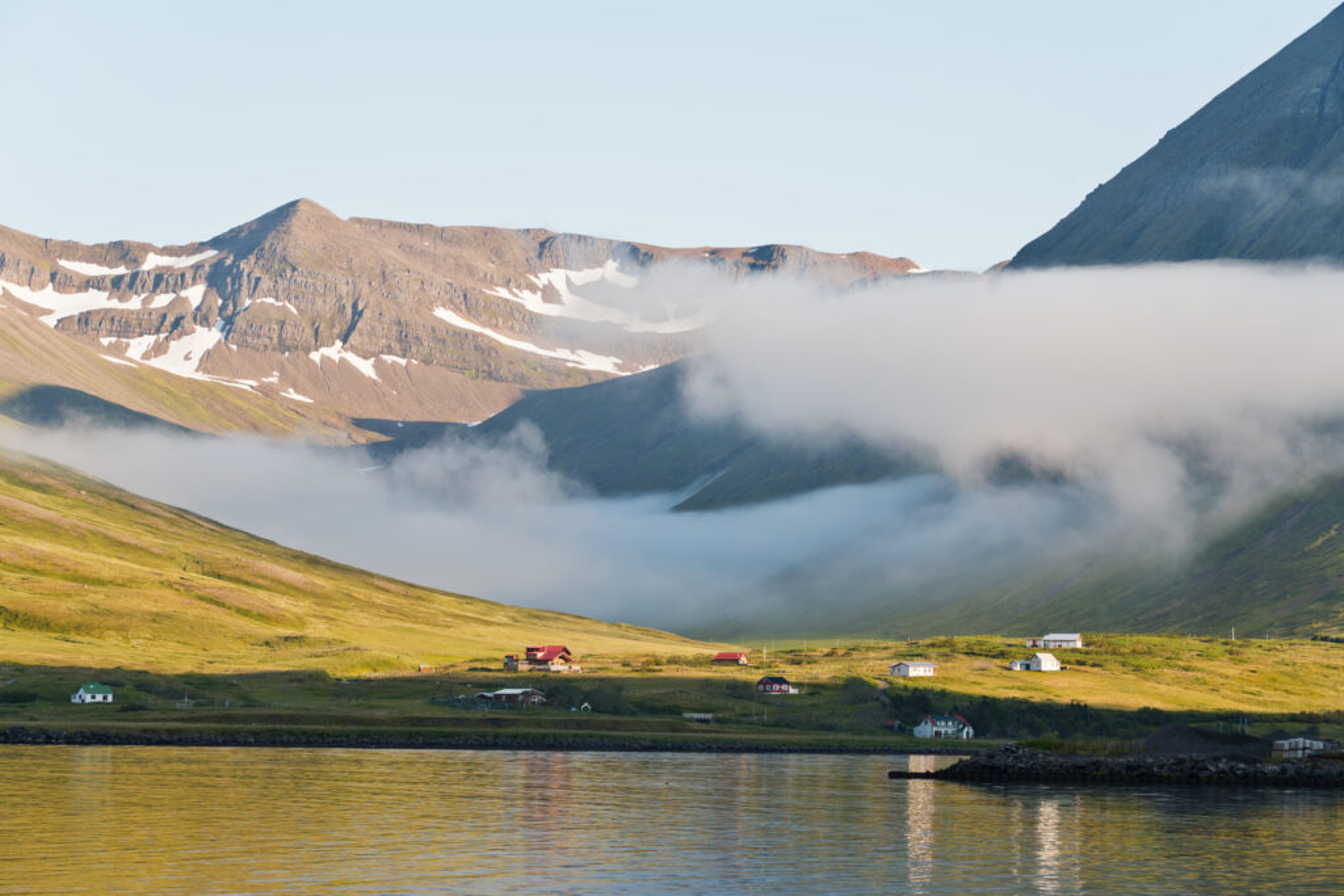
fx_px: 3920
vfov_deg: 13.0
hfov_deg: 19.5
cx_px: 672
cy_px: 448
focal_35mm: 105
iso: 125
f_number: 8
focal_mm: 105
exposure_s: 1/250
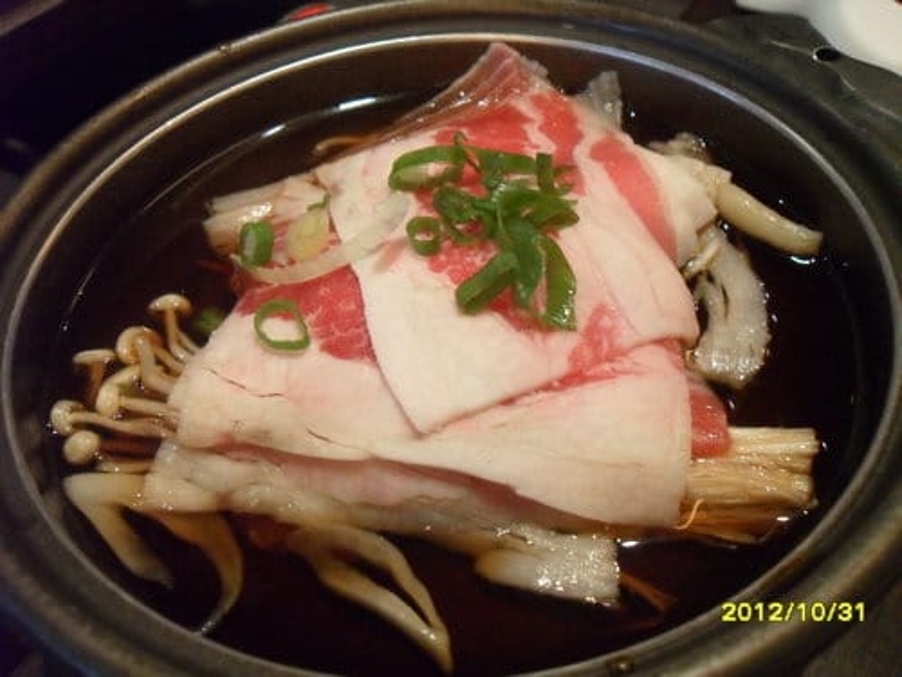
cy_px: 338
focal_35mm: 35
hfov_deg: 52.6
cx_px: 451
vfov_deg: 40.7
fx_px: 912
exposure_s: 1/30
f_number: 2.8
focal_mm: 6.2
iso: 400
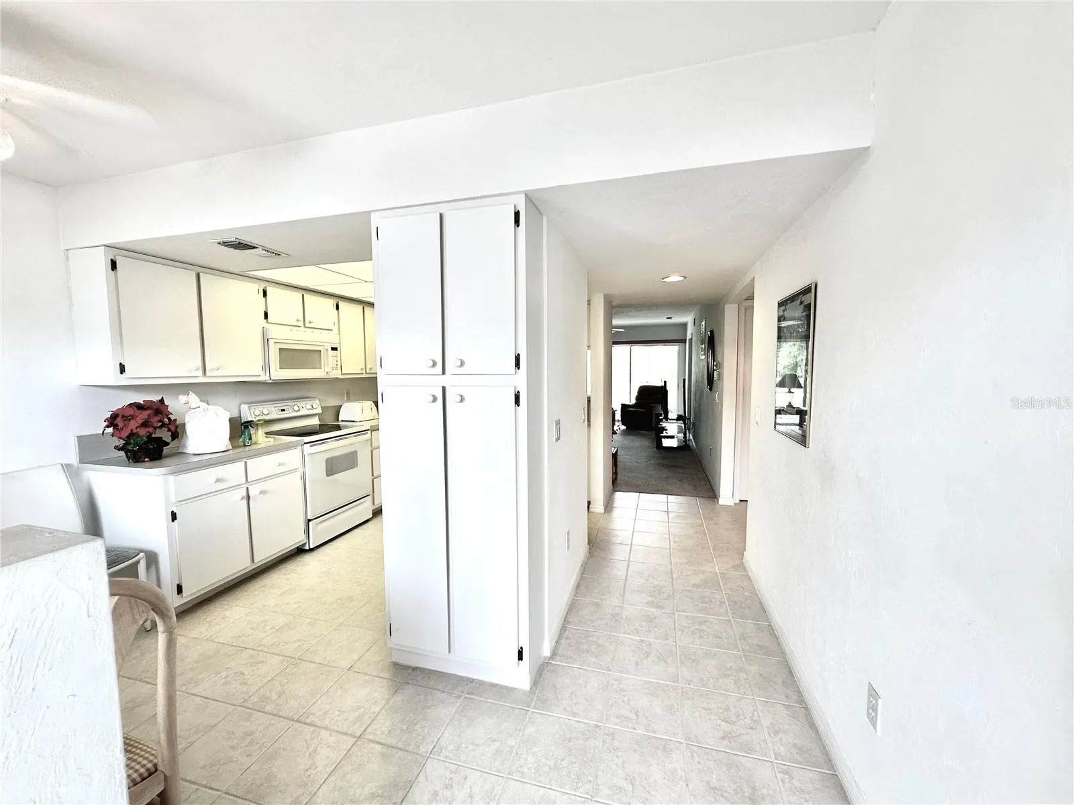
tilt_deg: -4.5
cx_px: 537
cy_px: 402
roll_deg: +0.6
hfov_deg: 102.1
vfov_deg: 85.7
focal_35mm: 14
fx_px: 434
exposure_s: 1/120
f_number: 2.2
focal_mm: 2.22
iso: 64
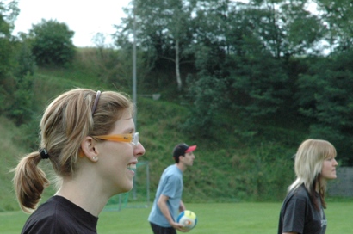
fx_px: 1606
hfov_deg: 12.5
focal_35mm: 164
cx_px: 110
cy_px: 172
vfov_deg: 8.3
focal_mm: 70
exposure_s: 1/400
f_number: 10
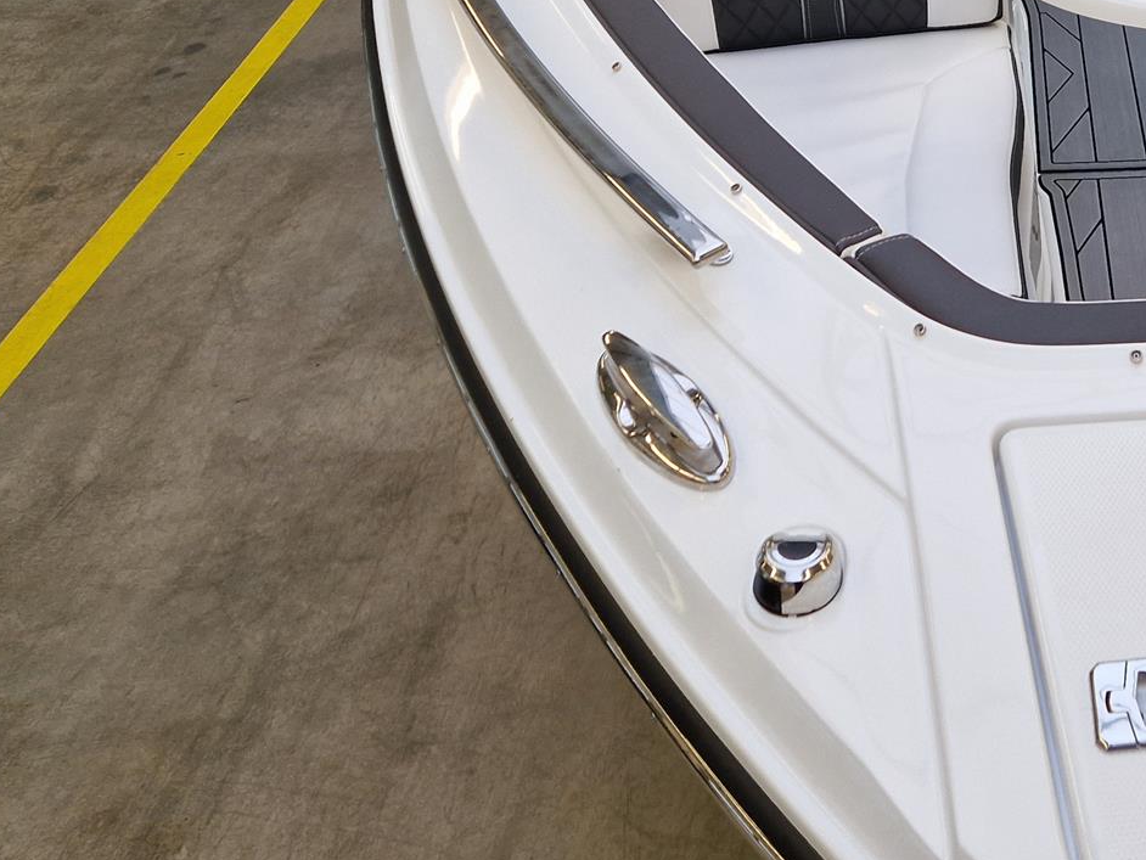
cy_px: -30
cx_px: 1079
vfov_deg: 27.2
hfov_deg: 35.4
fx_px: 1656
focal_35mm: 50
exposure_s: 1/180
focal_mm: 5.4
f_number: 1.8
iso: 64
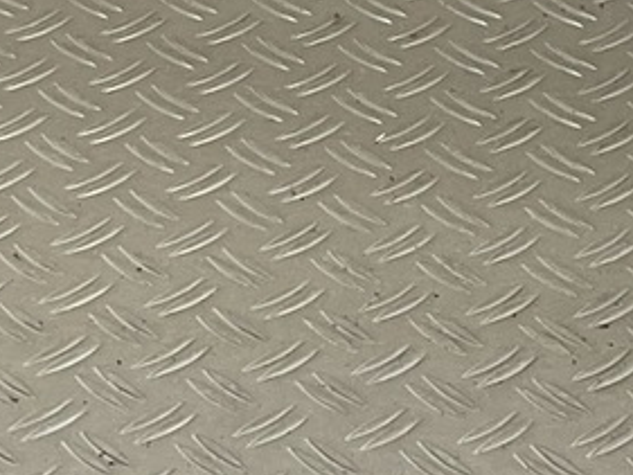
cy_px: -25
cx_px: 435
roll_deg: -1.5
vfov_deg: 7.1
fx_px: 3805
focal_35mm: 208
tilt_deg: -31.0
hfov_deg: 9.5
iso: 16
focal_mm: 3
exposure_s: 1/101
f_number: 1.8
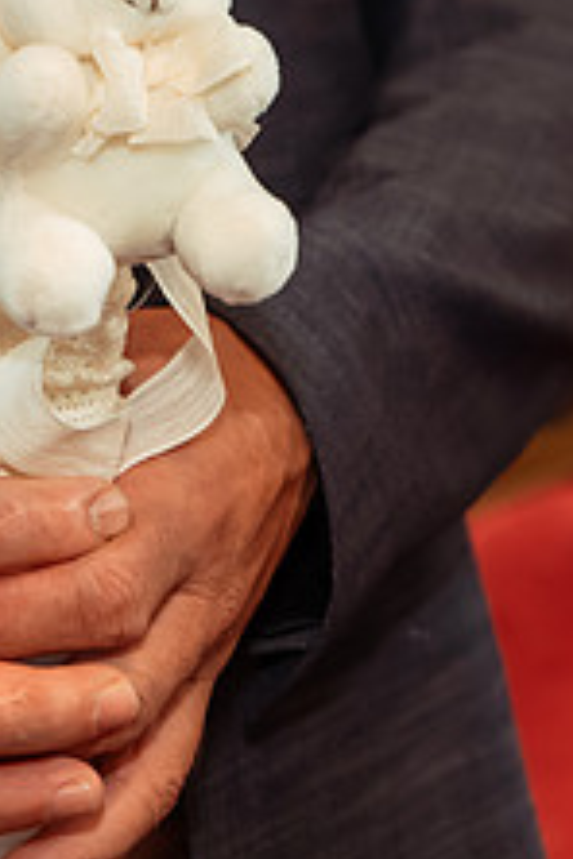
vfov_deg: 9.6
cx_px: 79
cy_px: 143
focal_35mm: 213
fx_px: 5085
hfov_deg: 6.4
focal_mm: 70
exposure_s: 1/250
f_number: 3.5
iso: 3200
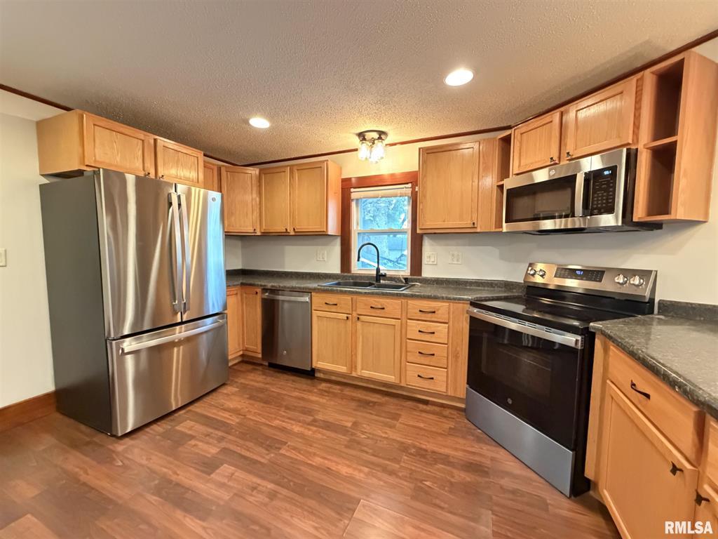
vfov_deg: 85.7
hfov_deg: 102.1
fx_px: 290
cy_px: 270
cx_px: 359
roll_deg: -0.4
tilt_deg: -4.0
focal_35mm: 14
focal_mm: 2.22
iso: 1600
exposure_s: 1/30
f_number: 2.2
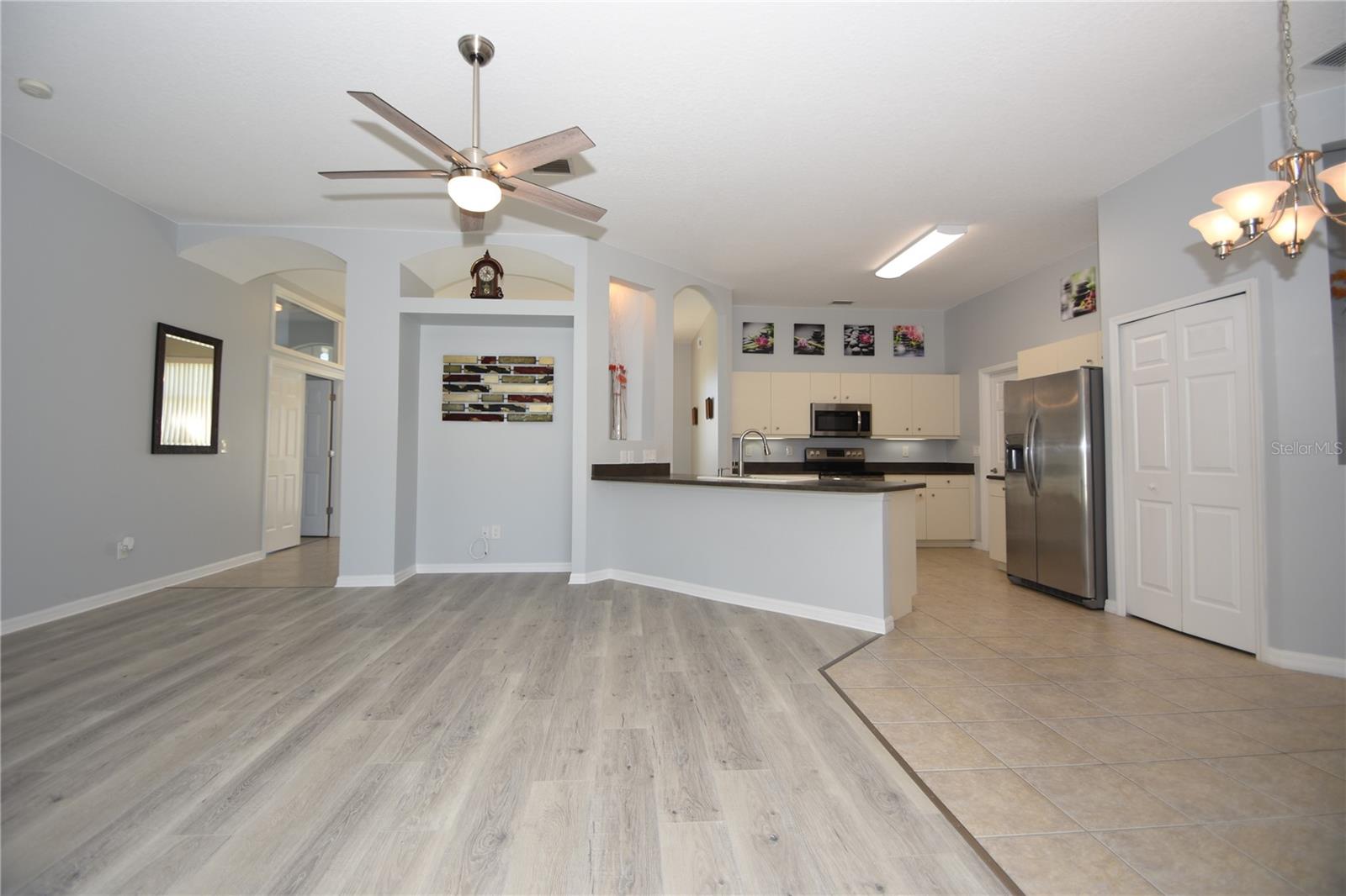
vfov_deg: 77.3
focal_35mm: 15
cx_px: 673
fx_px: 561
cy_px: 448
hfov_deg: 100.4
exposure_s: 1/60
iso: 100
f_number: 4
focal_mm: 10
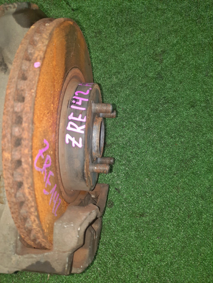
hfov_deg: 54.9
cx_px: 106
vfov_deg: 69.4
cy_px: 142
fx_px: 205
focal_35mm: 25
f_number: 2
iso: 370
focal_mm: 4.6
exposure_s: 1/25
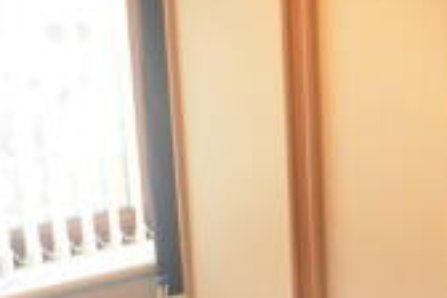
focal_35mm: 105
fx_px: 1304
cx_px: 464
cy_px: 483
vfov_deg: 12.3
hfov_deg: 18.8
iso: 3200
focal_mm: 18
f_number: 3.5
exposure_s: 1/80
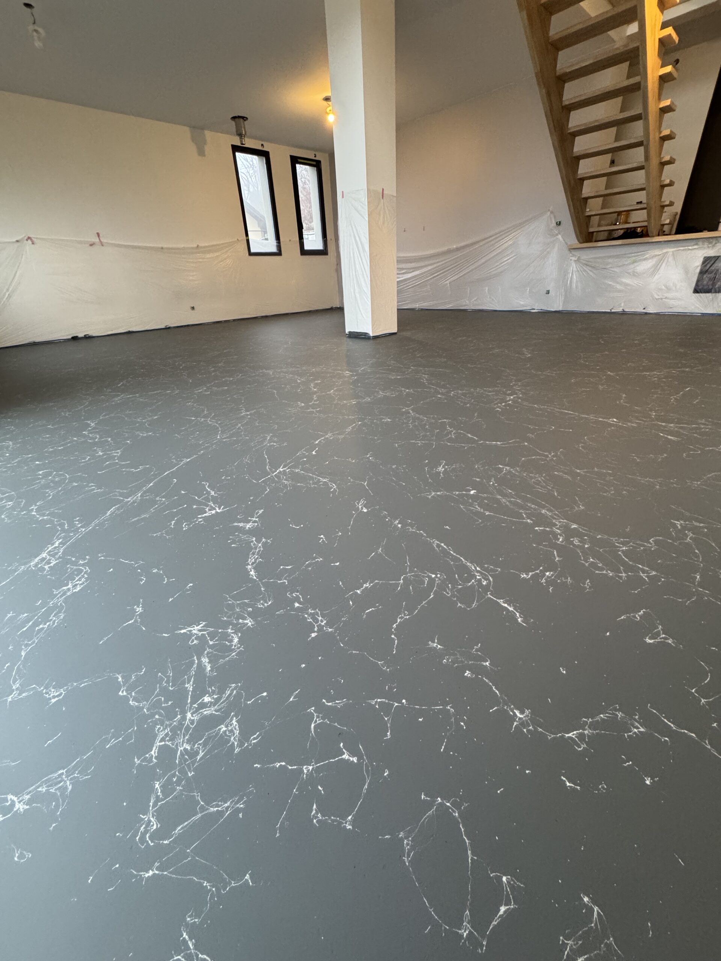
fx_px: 389
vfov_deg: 102.1
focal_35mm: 14
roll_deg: +3.5
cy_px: 480
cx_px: 360
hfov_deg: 85.7
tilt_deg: -27.3
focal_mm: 2.22
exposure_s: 1/50
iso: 400
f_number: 2.2
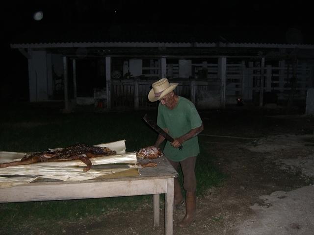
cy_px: 118
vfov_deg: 37.7
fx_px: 345
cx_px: 157
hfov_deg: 49.0
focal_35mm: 38
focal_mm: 7.9
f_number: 2.8
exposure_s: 1/60
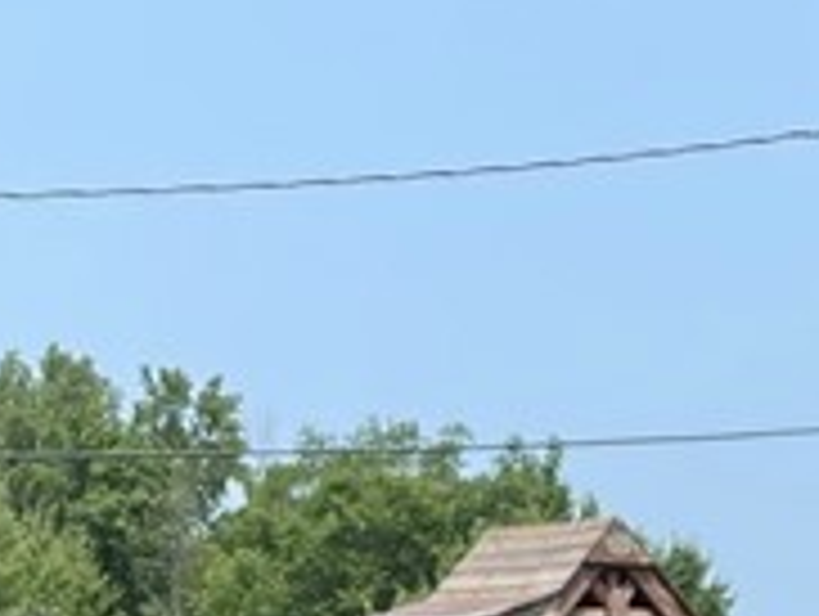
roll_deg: +0.4
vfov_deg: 9.6
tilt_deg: -6.0
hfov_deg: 13.3
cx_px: 792
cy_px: 1160
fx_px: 3459
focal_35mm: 146
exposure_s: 1/1057
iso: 32
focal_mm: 5.1
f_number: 1.6
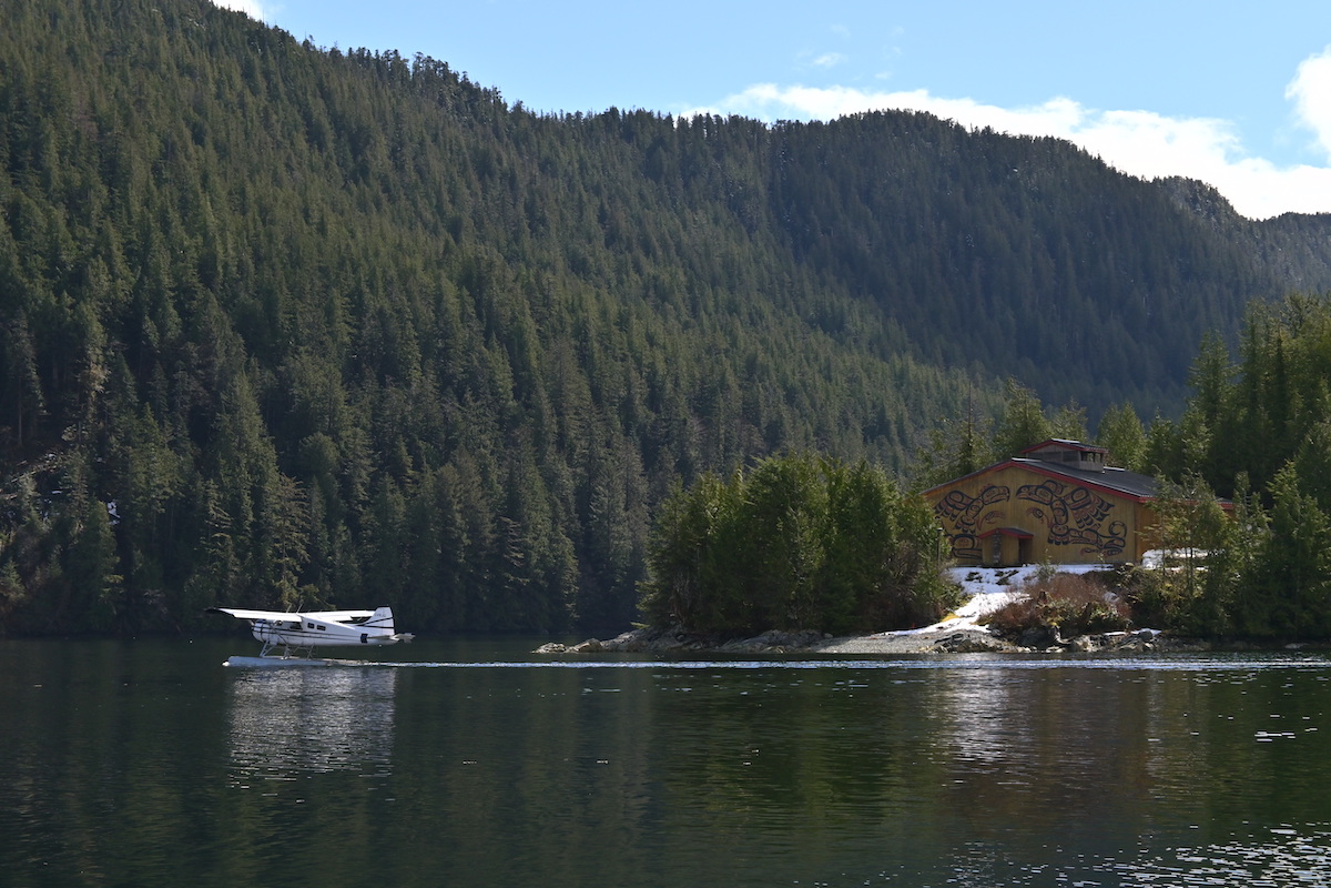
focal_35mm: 75
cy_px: 444
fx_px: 2773
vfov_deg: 18.2
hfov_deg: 27.0
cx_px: 666
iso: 160
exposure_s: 1/1000
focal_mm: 50
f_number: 6.3
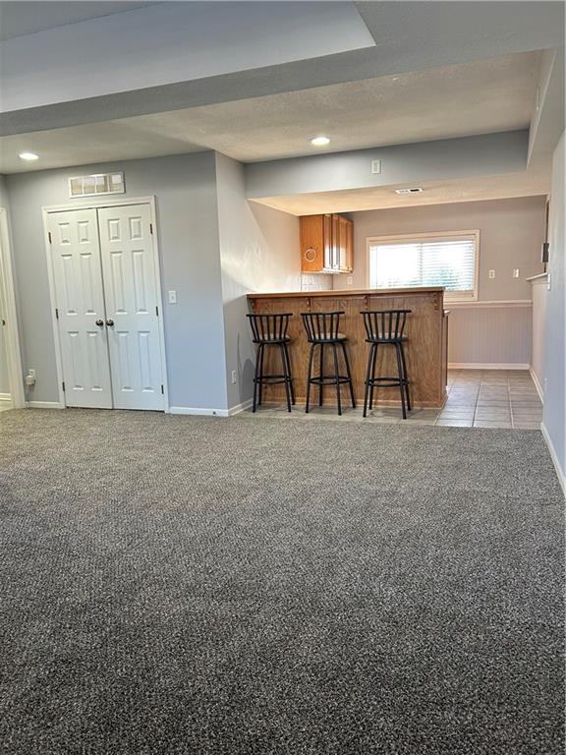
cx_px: 283
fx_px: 567
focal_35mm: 26
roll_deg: +2.0
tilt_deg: -8.2
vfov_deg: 67.3
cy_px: 378
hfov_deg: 53.1
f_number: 1.5
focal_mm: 5.7
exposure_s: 1/60
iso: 125
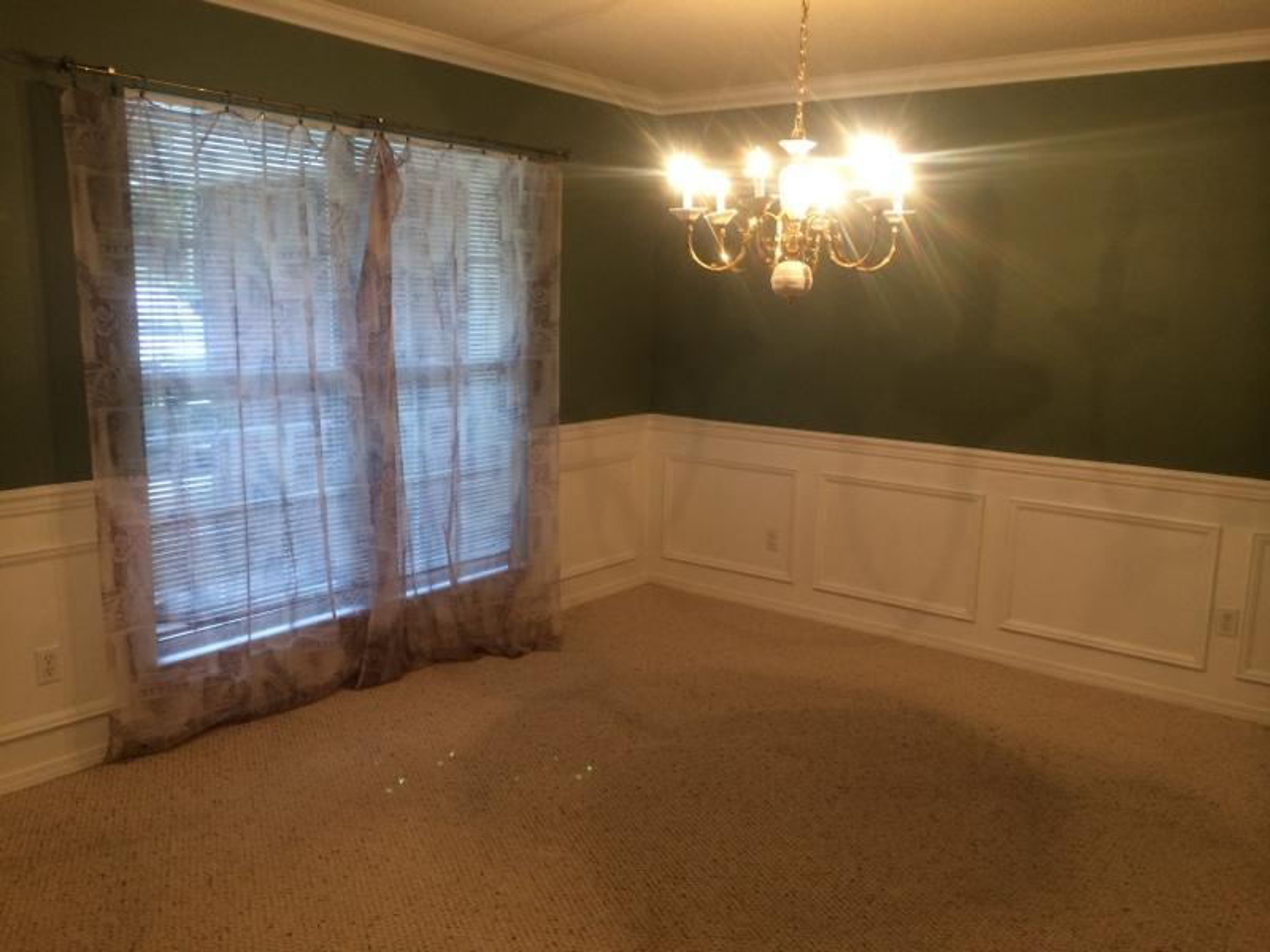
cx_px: 635
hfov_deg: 60.0
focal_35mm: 30
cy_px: 476
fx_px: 1101
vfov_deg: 46.8
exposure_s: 1/30
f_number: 2.2
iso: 125
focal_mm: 4.12
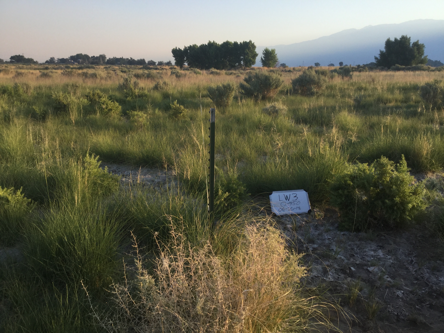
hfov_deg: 58.4
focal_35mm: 31
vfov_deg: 45.4
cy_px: 166
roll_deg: -1.4
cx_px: 222
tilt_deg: -16.7
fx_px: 398
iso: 25
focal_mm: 3.3
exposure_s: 1/500
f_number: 2.4
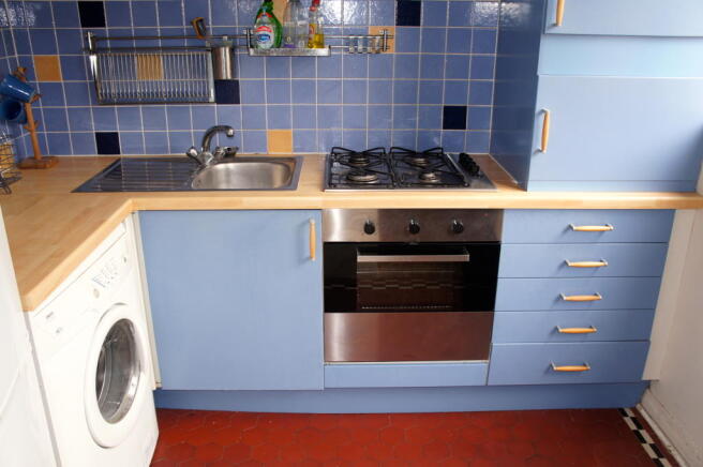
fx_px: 585
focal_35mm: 30
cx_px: 352
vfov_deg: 43.5
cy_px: 234
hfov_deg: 62.0
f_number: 4
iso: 250
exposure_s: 1/100
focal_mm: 20
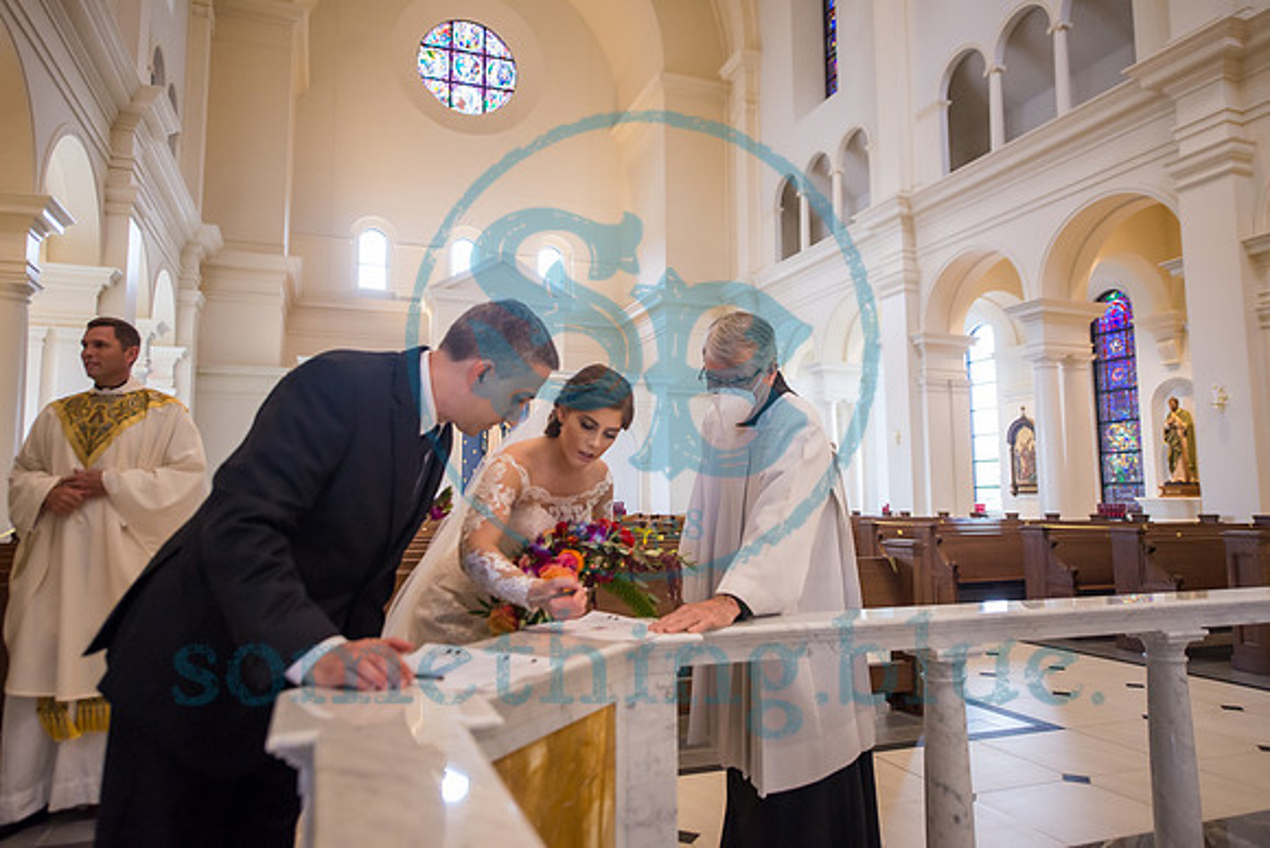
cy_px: 424
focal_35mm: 24
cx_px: 635
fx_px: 847
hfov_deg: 73.7
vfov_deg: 53.2
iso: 2000
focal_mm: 24
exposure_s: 1/400
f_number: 2.8
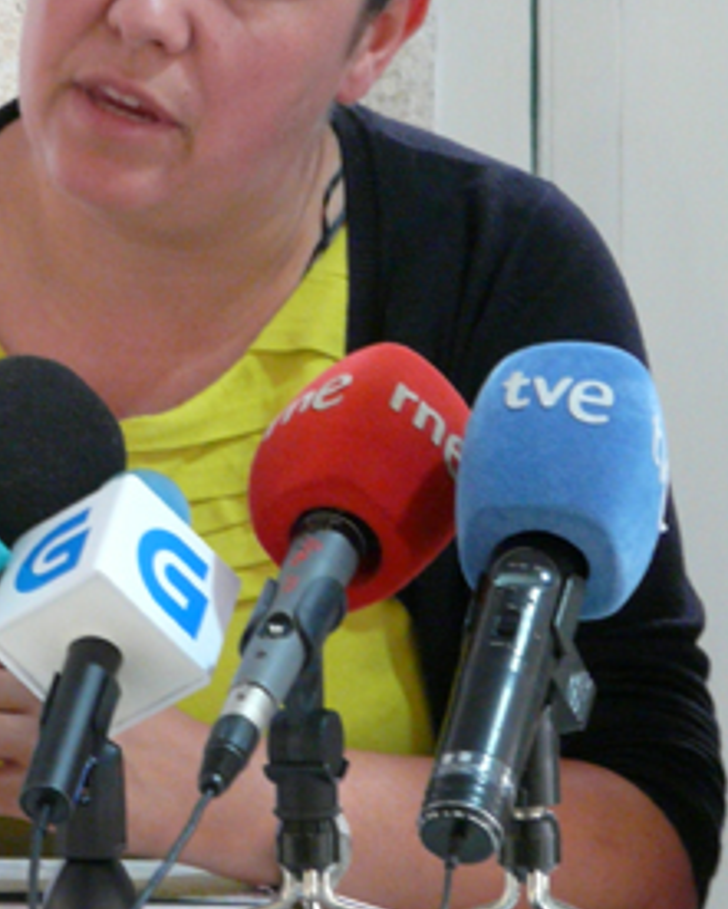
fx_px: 11117
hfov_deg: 3.7
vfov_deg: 4.7
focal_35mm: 413
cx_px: 77
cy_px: 334
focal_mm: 33.8
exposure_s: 1/10
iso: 400
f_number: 3.6
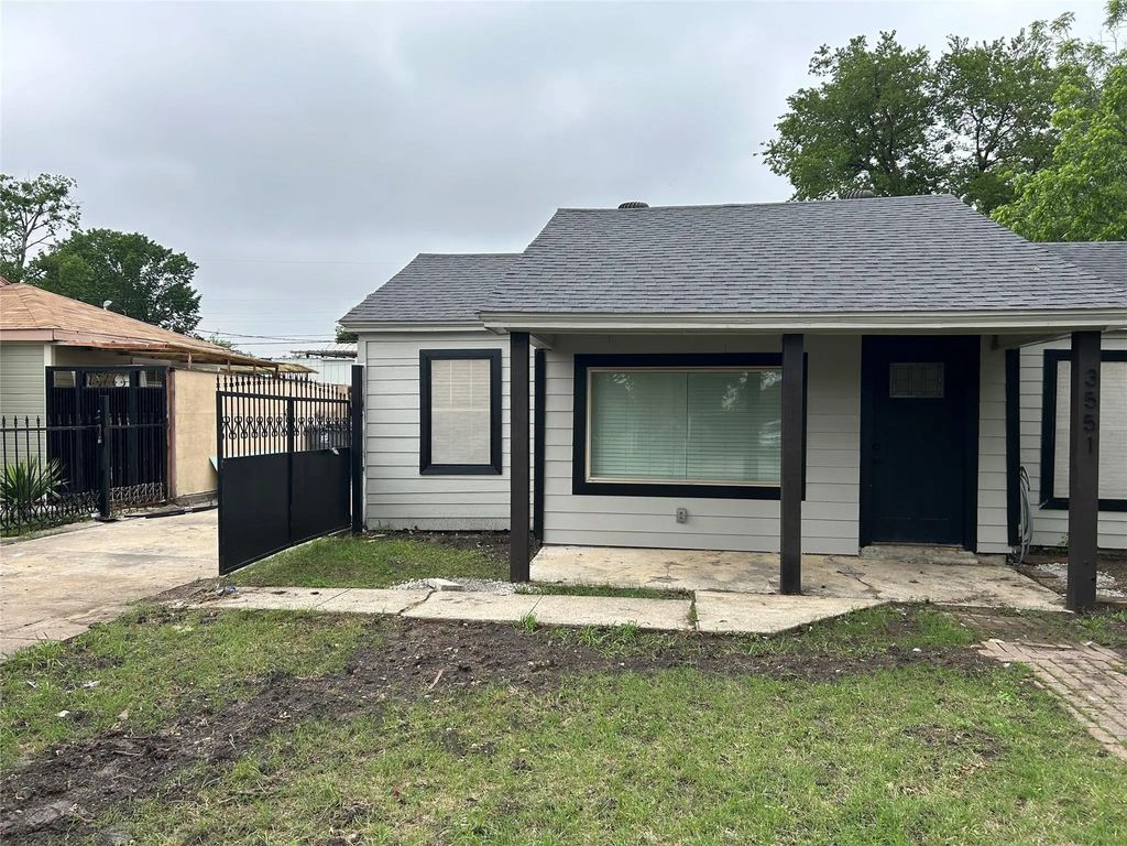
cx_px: 564
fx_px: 846
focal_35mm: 26
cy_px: 423
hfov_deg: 67.3
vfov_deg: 53.1
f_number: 1.5
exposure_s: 1/2123
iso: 50
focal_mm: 5.7
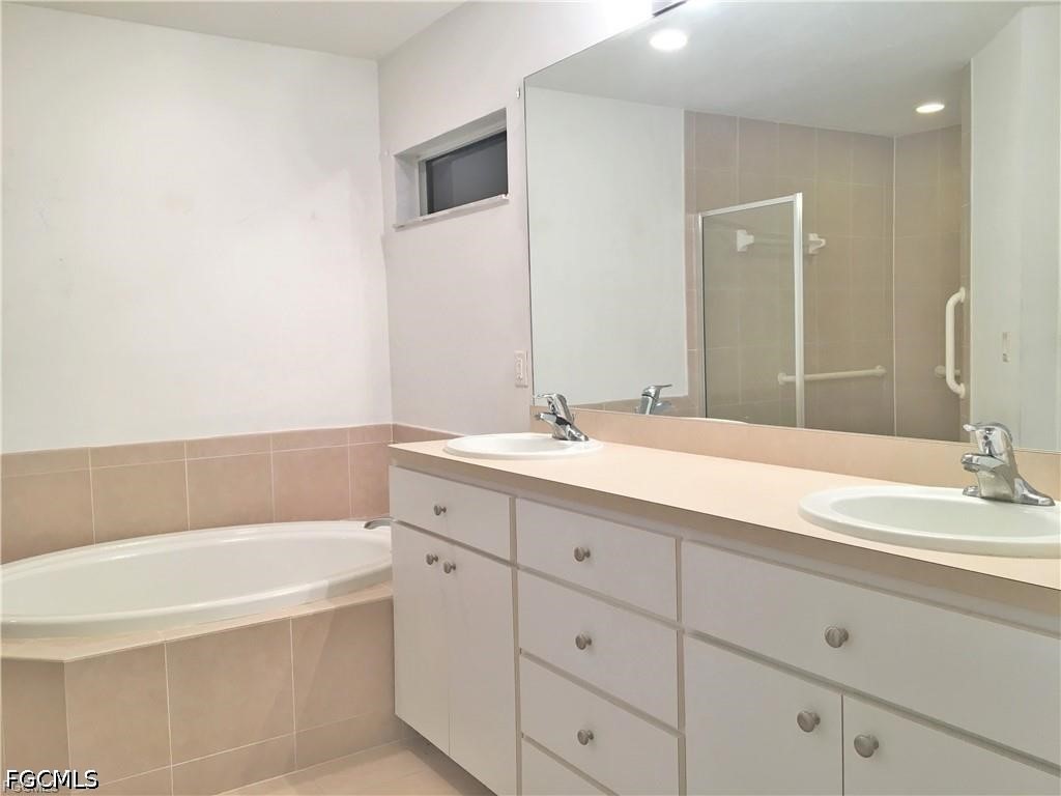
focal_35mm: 29
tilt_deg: -4.6
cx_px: 530
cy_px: 398
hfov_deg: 61.7
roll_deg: +0.7
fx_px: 889
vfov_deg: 48.2
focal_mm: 4.15
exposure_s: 1/30
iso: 50
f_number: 2.2
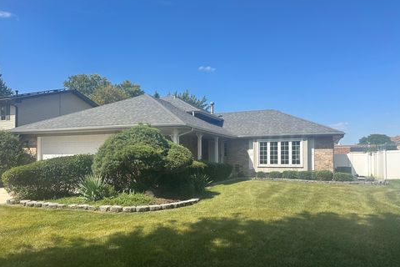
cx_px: 206
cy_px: 151
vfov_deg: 49.4
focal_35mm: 26
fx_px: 289
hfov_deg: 69.4
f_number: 1.78
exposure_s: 1/3597
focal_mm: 6.86
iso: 80
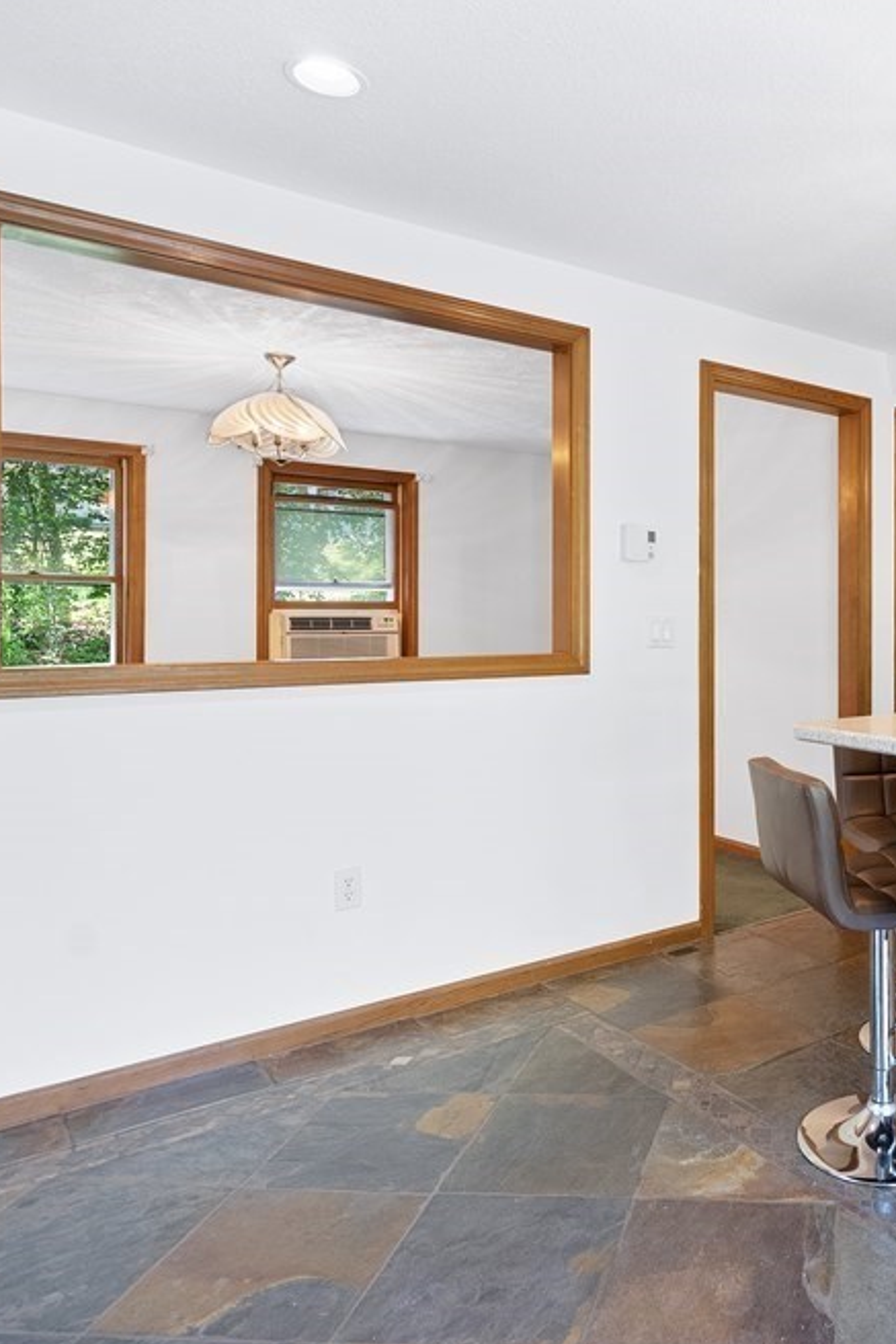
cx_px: 793
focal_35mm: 25
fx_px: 933
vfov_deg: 71.5
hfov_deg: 46.7
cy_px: 662
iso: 5000
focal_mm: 16
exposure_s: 1/30
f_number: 5
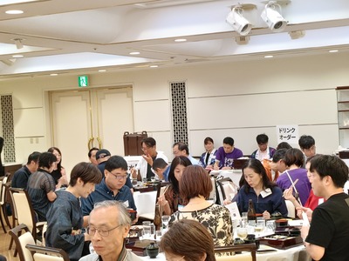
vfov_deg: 20.4
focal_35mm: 72
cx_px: 174
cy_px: 130
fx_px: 726
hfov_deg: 27.0
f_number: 1.7
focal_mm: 4.7
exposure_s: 1/50
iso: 400
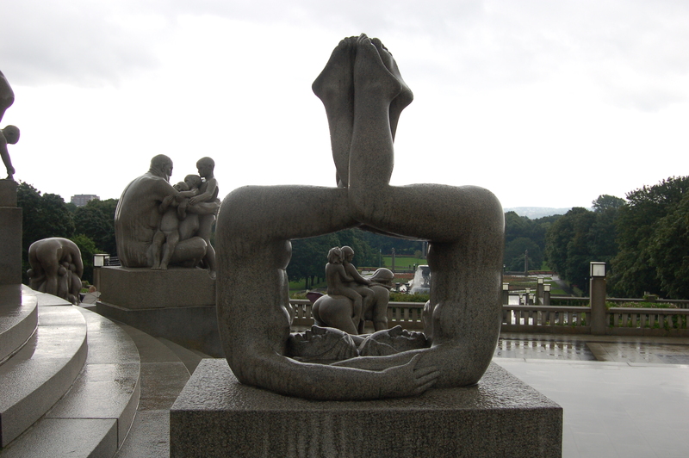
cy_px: 229
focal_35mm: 39
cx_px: 344
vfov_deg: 34.2
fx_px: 746
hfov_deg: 49.6
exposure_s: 1/100
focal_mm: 26
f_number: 9
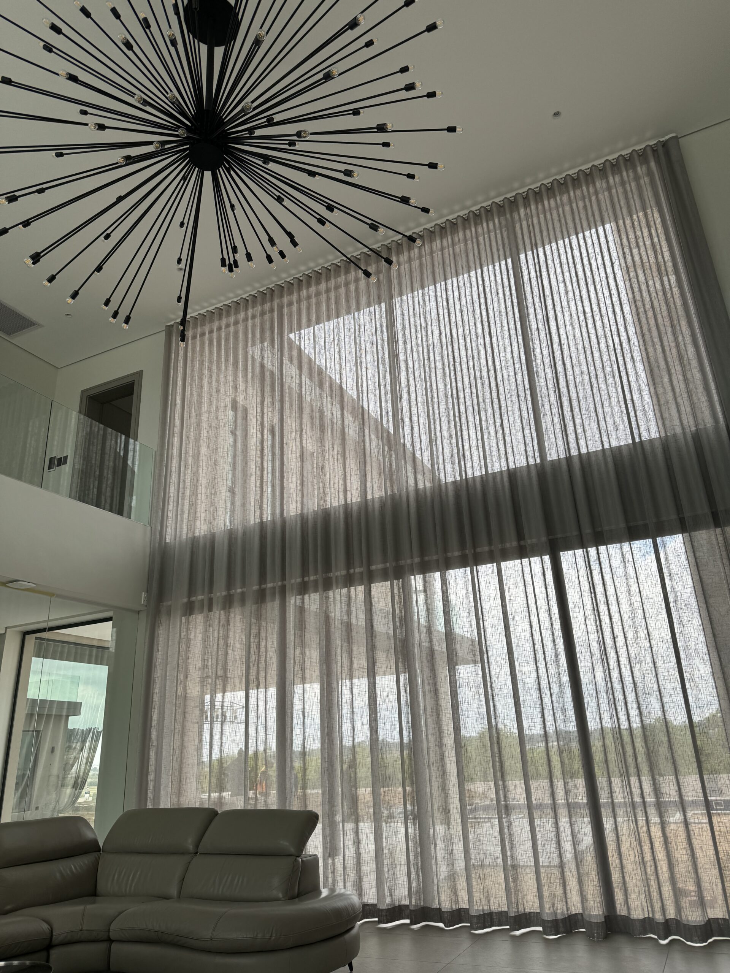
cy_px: 486
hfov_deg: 56.8
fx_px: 675
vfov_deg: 71.6
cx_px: 365
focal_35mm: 24
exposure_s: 1/664
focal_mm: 6.86
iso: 80
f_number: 1.78
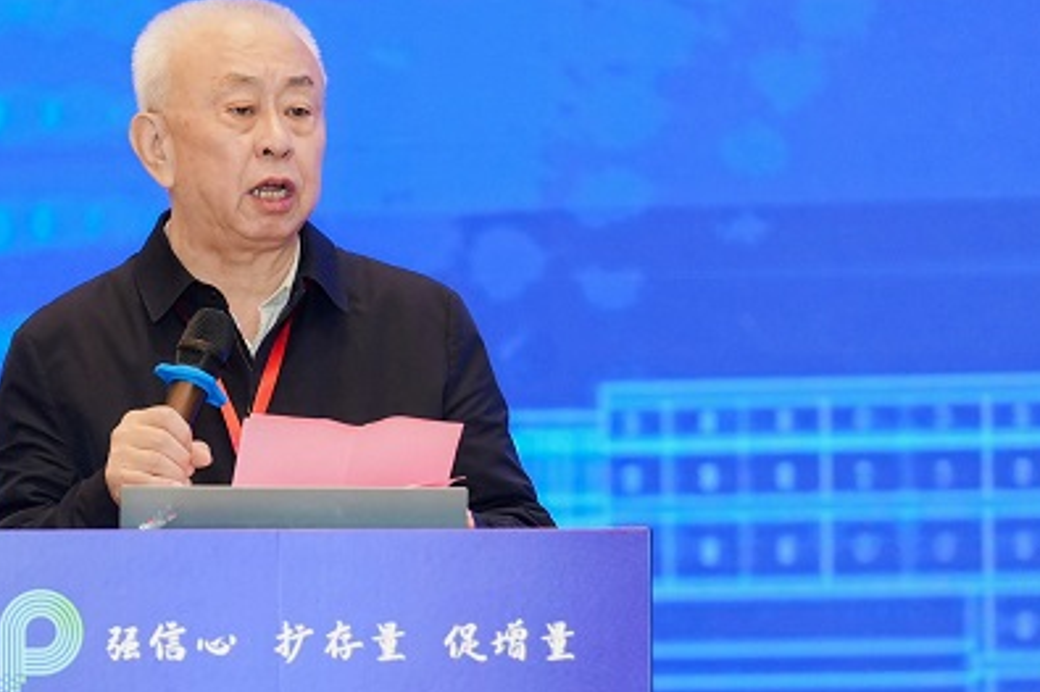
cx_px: 384
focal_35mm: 334
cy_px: 443
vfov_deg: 4.1
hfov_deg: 6.2
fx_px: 9644
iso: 2000
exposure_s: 1/160
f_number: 3.2
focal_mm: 200
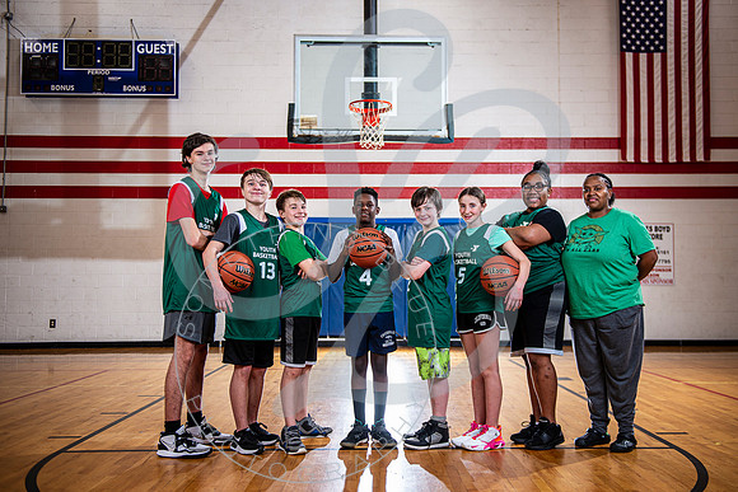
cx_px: 390
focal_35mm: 40
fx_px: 827
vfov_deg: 33.2
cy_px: 246
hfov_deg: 48.1
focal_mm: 38
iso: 200
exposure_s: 1/200
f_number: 5.6
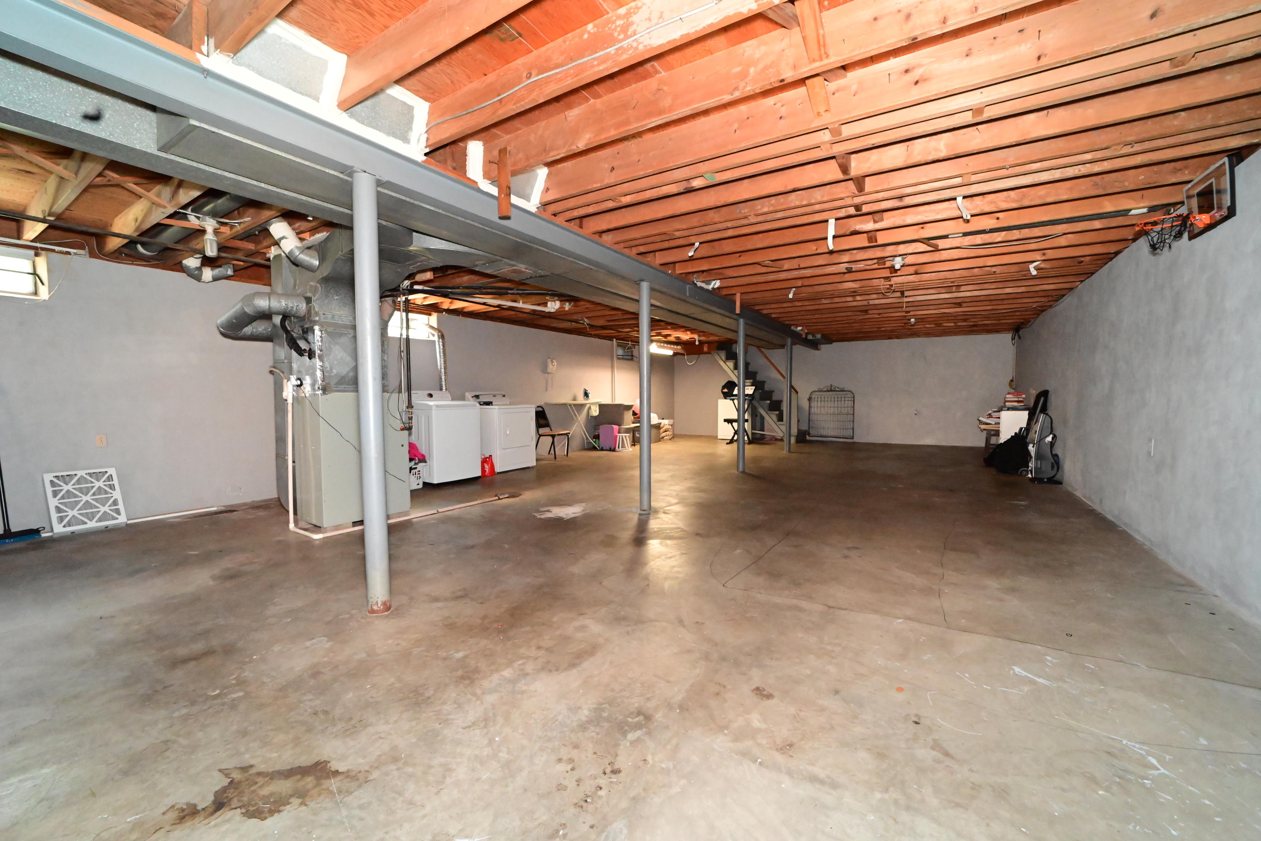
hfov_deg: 104.2
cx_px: 630
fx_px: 491
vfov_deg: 81.2
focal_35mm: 14
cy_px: 420
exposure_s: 1/60
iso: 12800
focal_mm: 14
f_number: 10
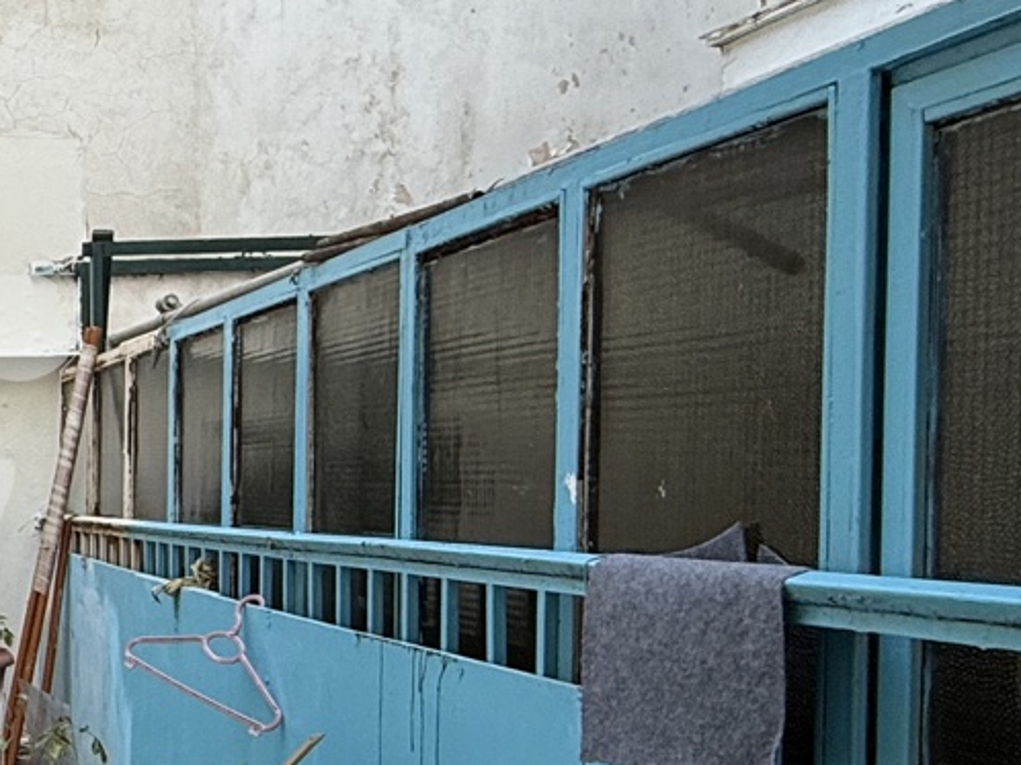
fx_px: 1592
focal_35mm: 54
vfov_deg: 26.8
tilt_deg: -1.0
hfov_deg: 28.0
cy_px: 546
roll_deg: +0.2
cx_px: -373
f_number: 2.2
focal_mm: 2.22
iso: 64
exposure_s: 1/99
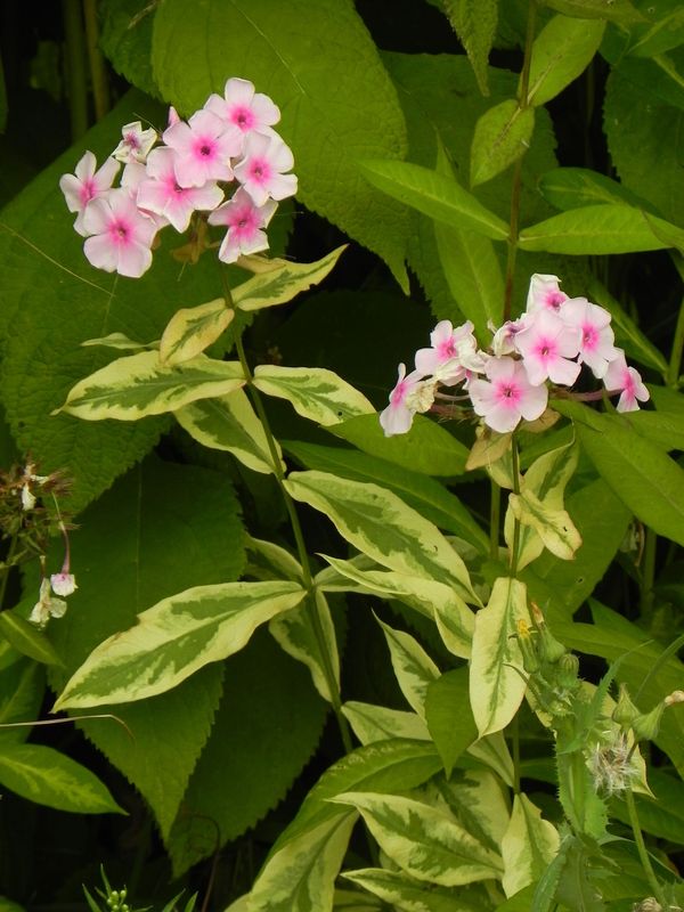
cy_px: 456
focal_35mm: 337
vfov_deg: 5.9
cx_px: 342
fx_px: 8879
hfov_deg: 4.4
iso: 160
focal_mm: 59.9
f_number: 5
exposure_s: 1/500
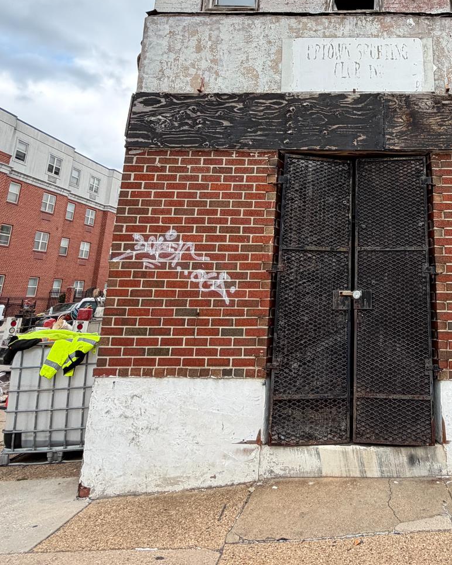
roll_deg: -0.4
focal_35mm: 29
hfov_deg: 47.5
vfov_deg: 58.2
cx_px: 356
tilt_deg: +15.2
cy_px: 162
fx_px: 485
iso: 64
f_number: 2.2
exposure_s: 1/433
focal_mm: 2.22
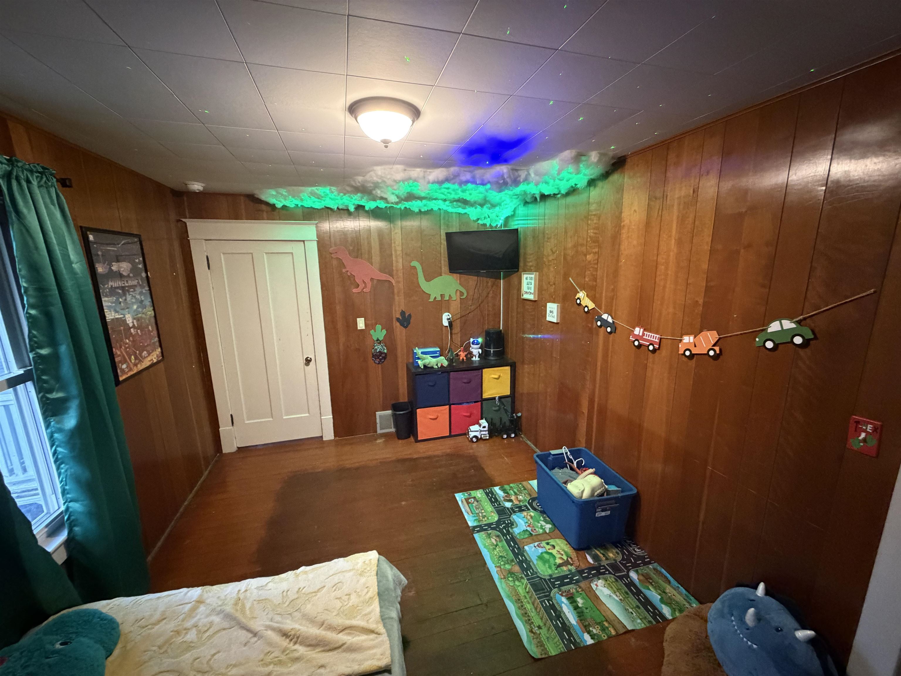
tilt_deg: -12.1
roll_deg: +1.1
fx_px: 364
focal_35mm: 14
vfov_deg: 85.7
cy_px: 338
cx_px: 450
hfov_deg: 102.1
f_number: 2.2
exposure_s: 1/40
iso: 1000
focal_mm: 2.22
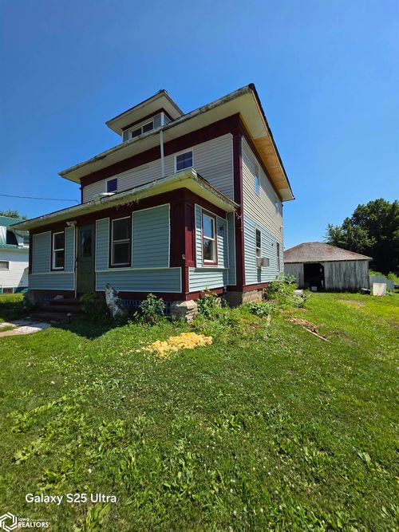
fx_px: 200
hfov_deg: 89.9
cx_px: 200
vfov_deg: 106.2
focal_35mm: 13
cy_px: 266
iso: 40
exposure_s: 1/2157
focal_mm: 2.2
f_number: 1.9
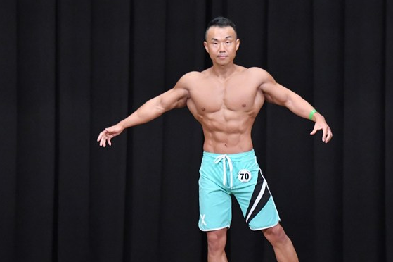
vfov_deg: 4.6
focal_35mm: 301
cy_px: 175
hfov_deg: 6.8
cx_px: 246
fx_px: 3284
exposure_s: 1/400
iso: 8000
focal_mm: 145
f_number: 5.6
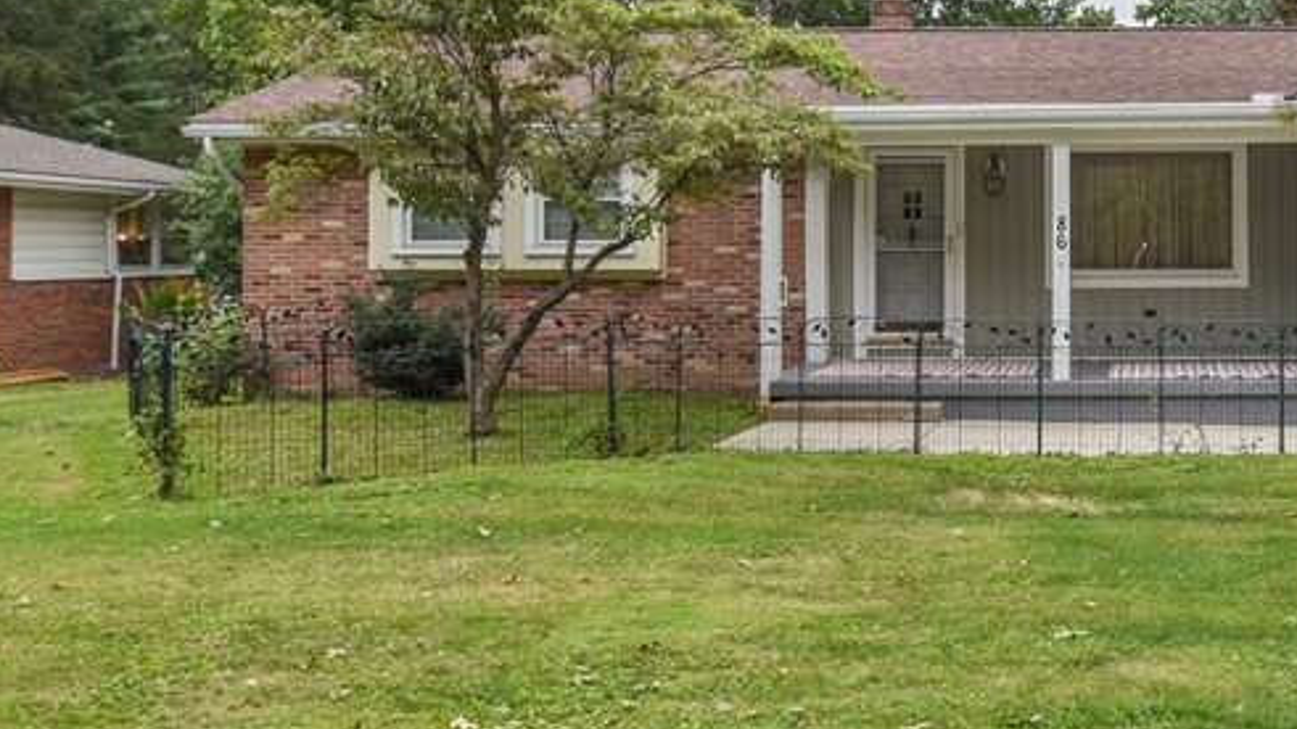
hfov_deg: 42.4
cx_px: 1112
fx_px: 1553
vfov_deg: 26.0
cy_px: 164
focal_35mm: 45
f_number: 5.6
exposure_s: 1/125
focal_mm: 13
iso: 100
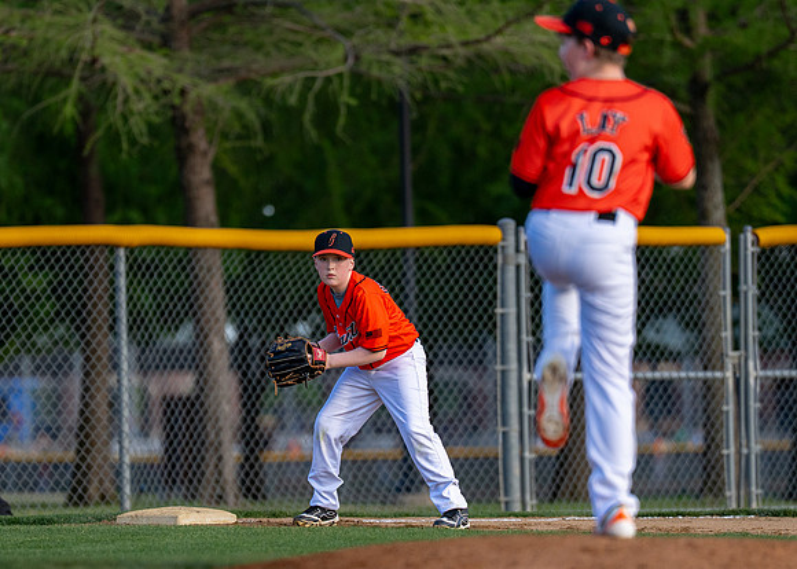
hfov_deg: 5.1
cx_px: 314
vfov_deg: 3.7
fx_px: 8872
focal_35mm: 392
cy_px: 313
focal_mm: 200
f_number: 2.8
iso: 400
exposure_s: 1/2500
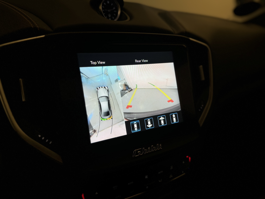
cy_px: 100
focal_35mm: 24
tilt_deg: -22.3
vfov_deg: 56.8
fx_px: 184
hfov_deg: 71.6
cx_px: 132
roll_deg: -3.1
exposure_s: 1/304
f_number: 1.78
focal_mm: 6.76
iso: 80
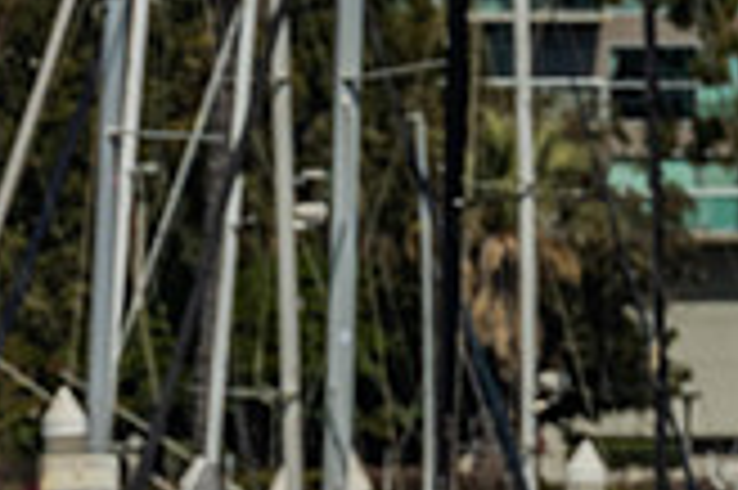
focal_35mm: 1065
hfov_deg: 1.9
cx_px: 20
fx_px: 21810
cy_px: 772
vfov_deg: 1.3
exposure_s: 1/500
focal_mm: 200
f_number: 10
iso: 250
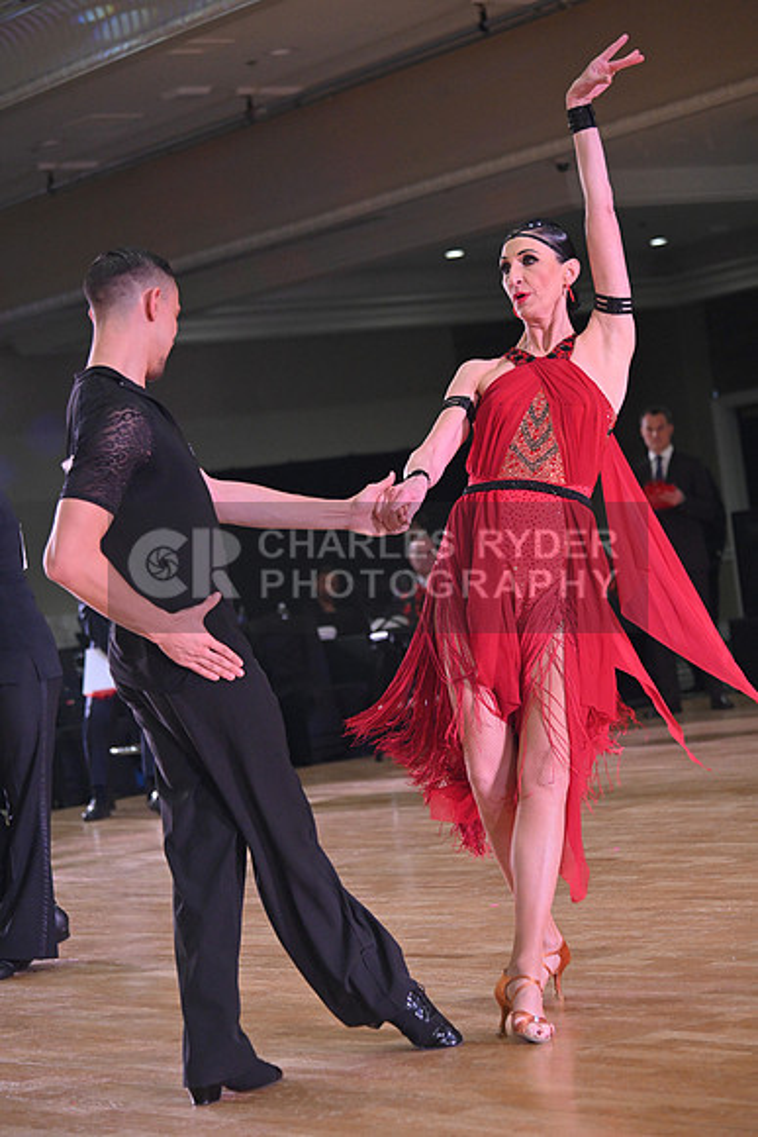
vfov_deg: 20.8
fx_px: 3093
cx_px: 379
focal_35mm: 98
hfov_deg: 14.0
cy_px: 568
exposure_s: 1/320
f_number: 5
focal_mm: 98
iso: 2500
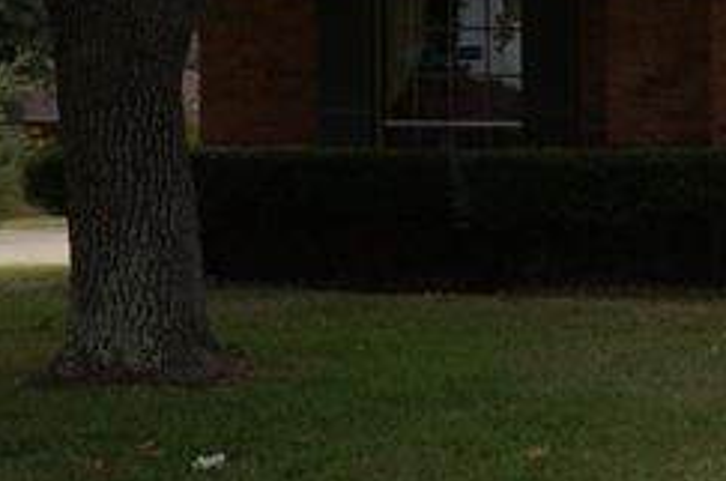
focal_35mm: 101
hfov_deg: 16.8
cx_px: 1306
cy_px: 312
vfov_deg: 13.5
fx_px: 2033
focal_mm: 16
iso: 200
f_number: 7.1
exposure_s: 1/200
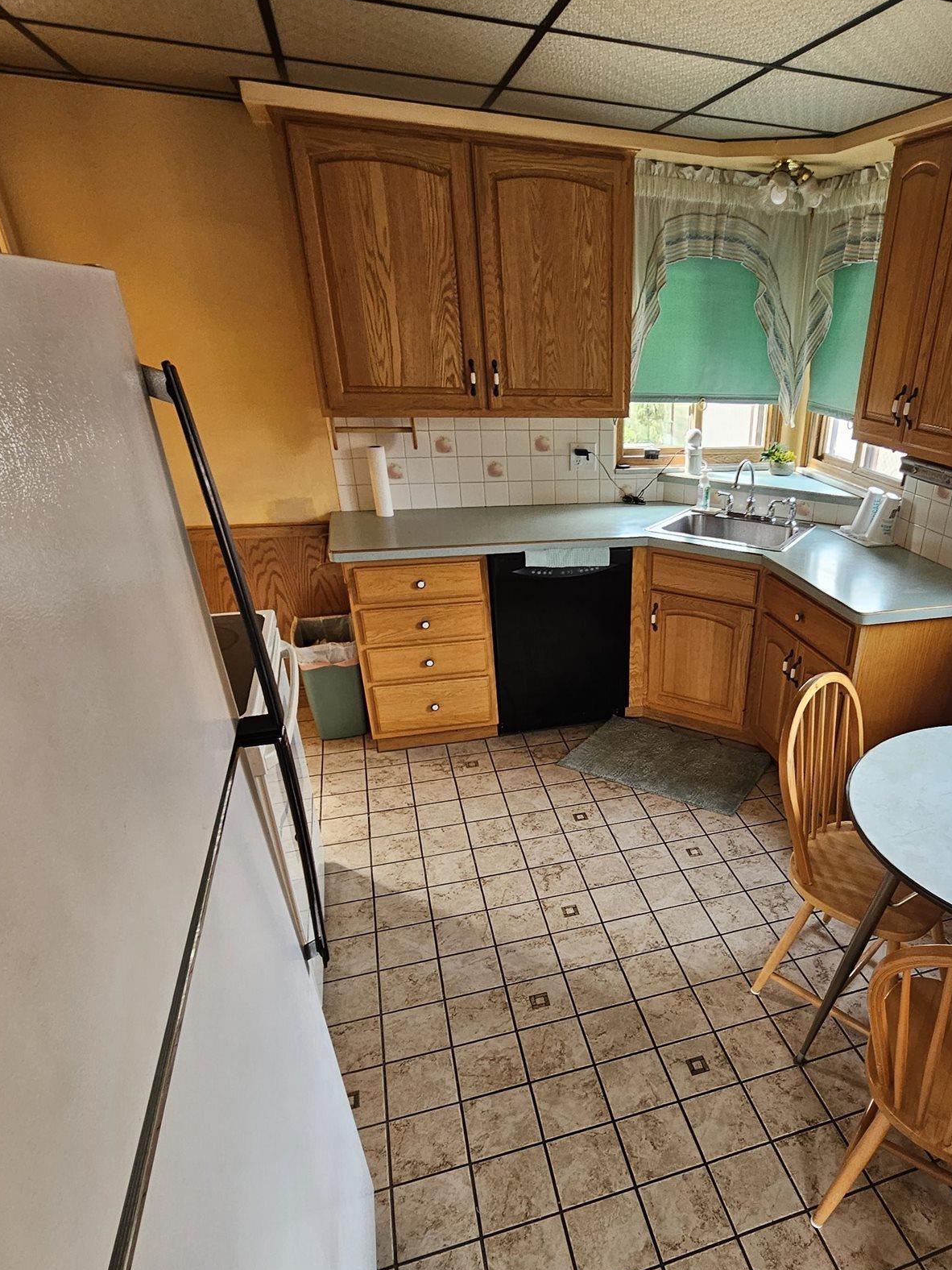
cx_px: 663
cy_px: 749
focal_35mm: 19
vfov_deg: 83.8
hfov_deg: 66.1
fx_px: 697
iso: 160
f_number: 2.2
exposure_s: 1/60
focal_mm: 2.2
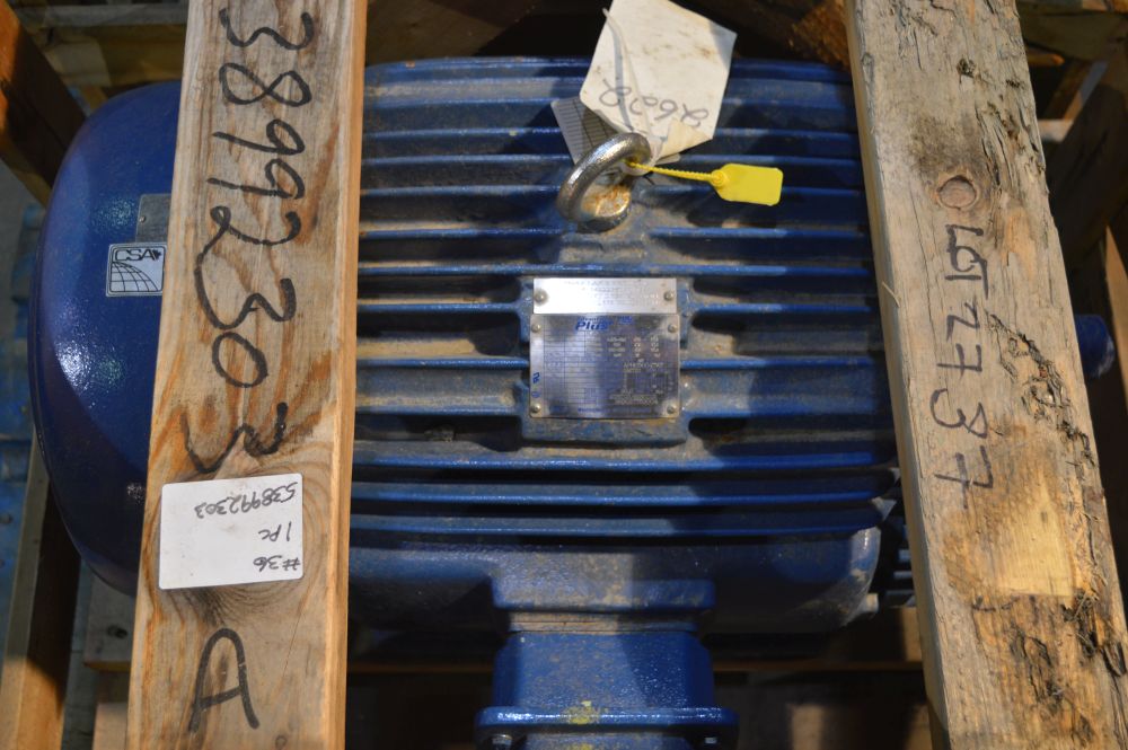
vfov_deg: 30.8
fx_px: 1362
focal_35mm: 44
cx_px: 564
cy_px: 375
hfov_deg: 45.0
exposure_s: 1/30
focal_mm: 29
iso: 400
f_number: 4.2
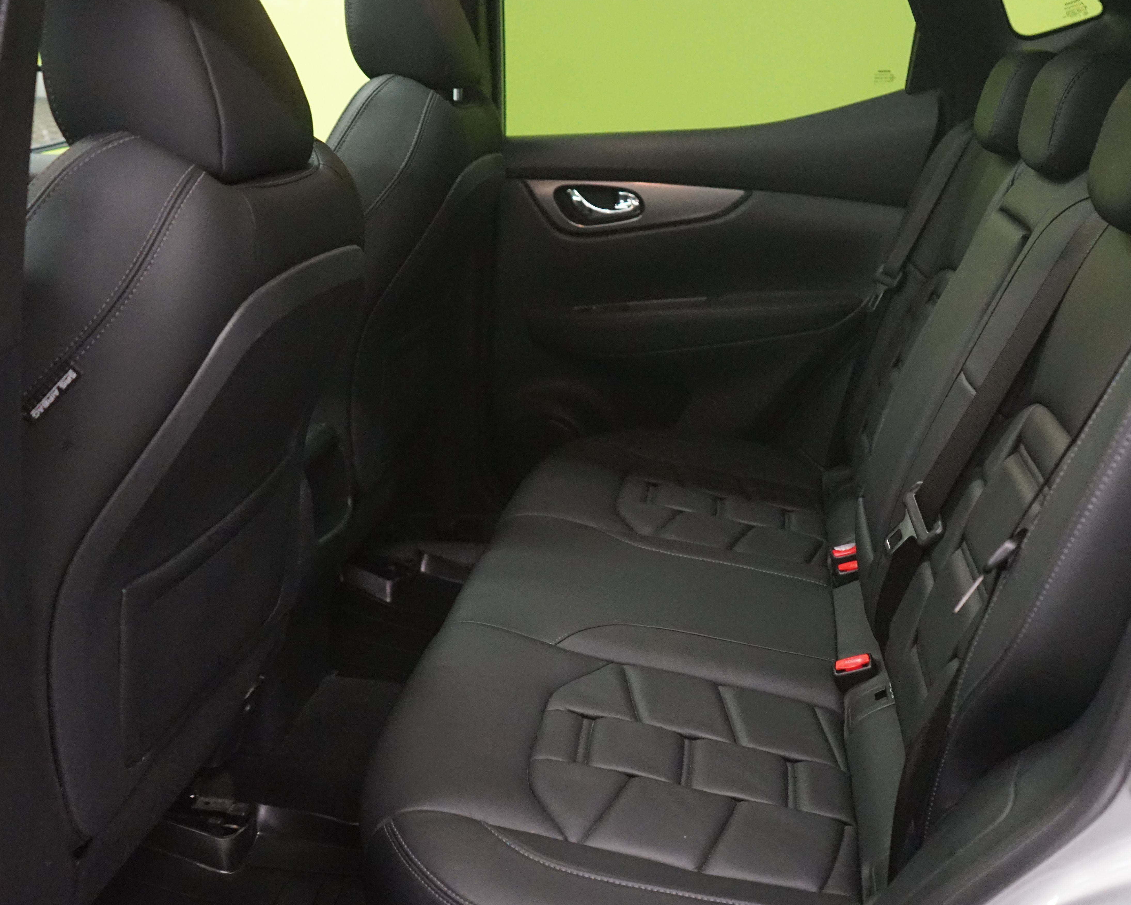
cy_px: 439
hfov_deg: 50.0
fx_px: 1205
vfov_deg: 41.2
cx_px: 676
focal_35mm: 36
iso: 6400
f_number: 3.5
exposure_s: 1/60
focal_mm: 28
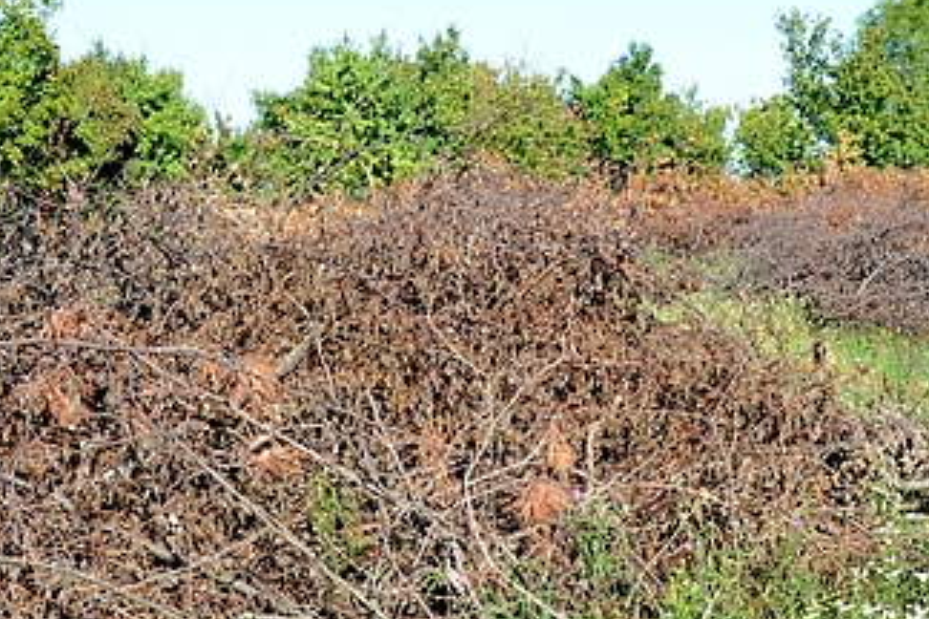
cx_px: 548
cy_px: 426
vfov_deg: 21.1
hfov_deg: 31.3
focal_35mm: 64
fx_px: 1652
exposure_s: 1/350
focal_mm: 21
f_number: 8
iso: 400
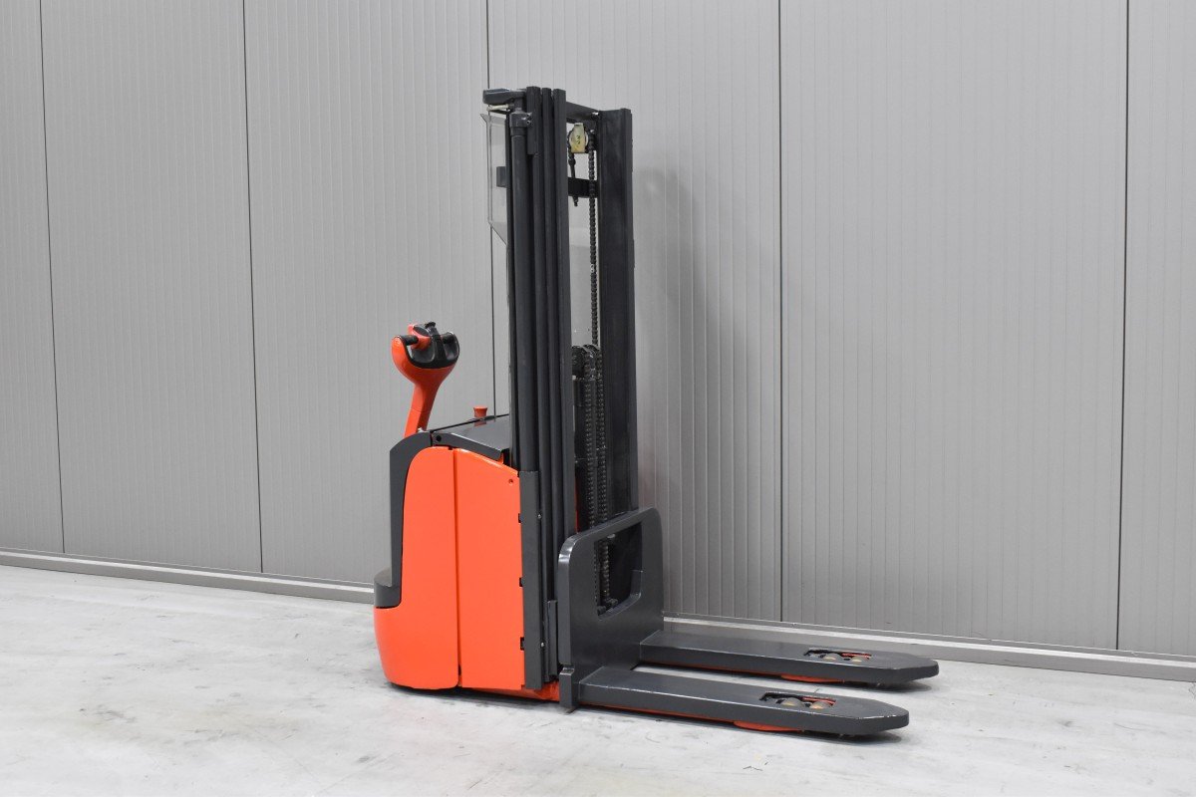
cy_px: 398
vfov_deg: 34.2
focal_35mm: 39
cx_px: 598
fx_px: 1296
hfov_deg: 49.6
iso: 1600
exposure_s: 1/25
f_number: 6.3
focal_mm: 26
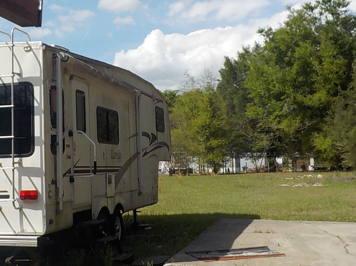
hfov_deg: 35.5
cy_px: 72
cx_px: 98
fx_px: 545
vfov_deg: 27.2
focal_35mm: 53
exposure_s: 1/2000
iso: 125
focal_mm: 4.1
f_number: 3.3
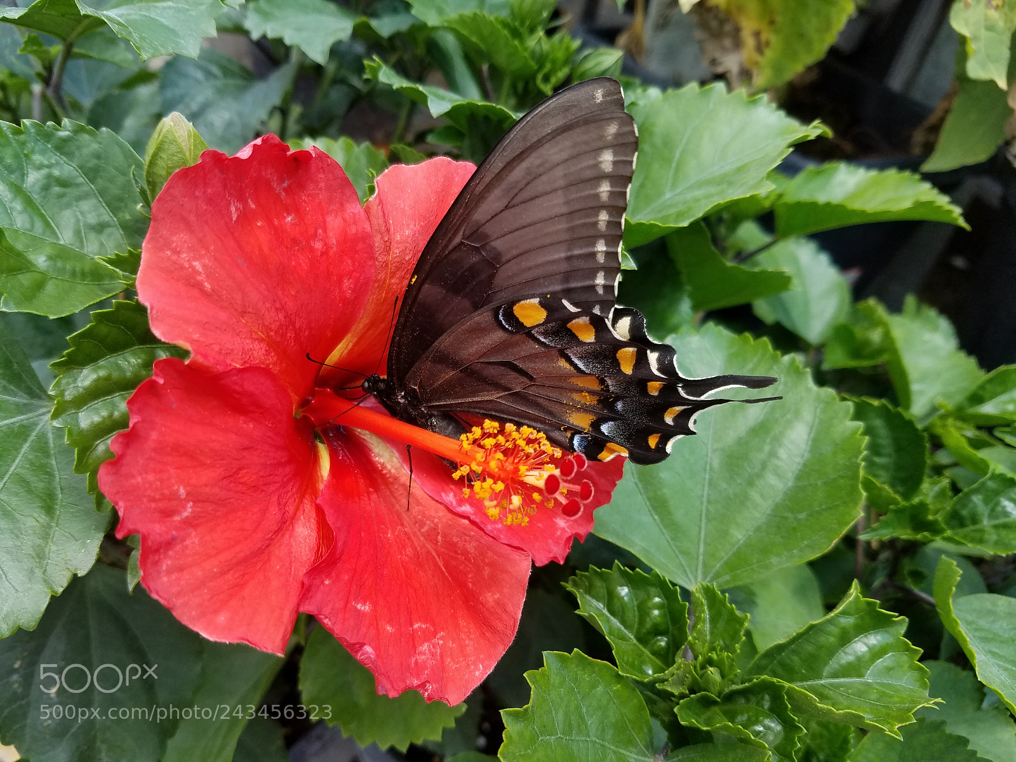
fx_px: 763
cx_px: 508
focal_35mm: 26
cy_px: 381
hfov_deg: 67.3
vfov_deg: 53.1
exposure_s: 1/520
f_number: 1.7
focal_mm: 4.2
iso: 50
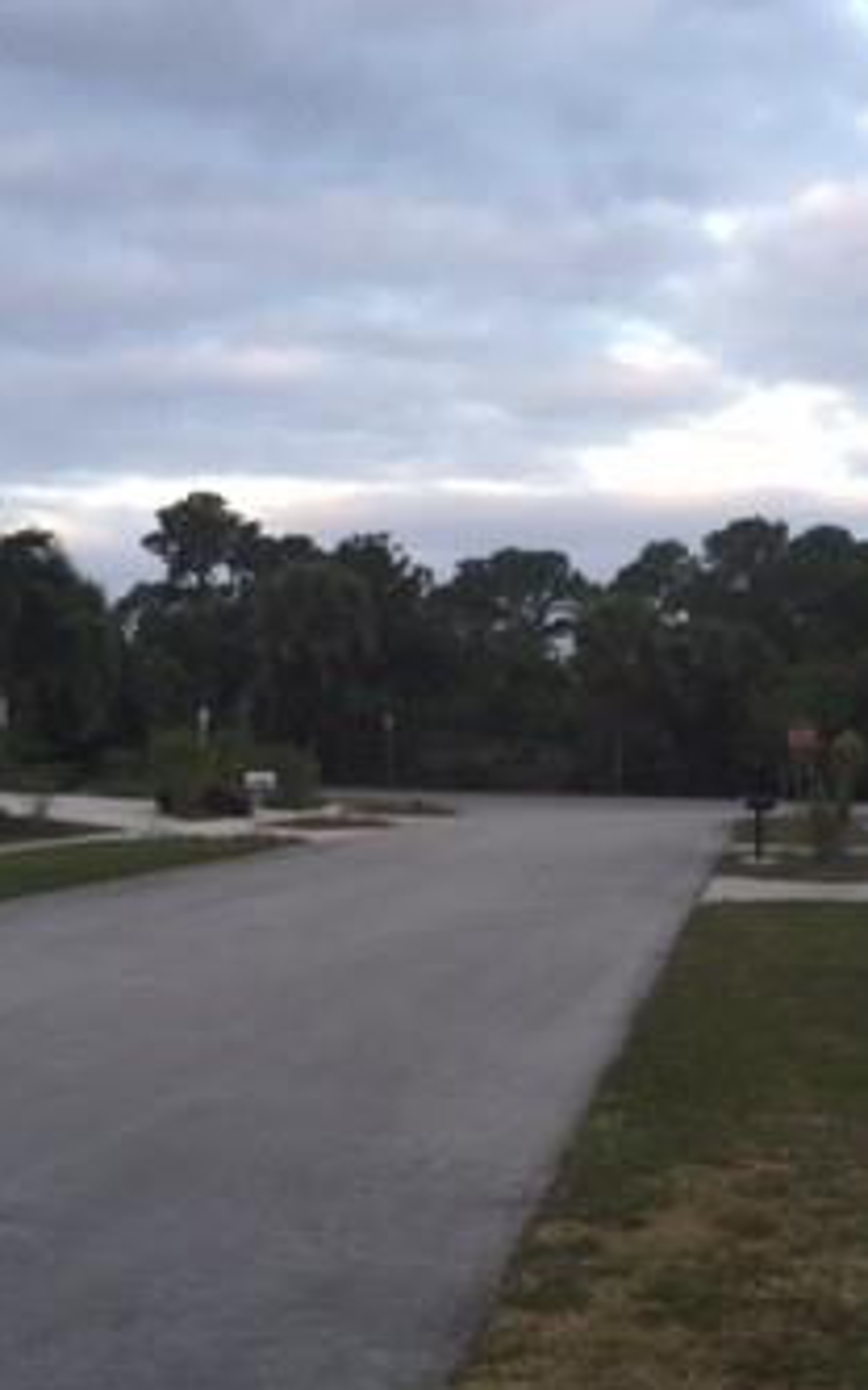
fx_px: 2234
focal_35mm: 59
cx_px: 522
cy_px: 864
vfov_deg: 34.4
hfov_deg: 22.0
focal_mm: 4.15
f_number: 2.2
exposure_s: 1/120
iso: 50
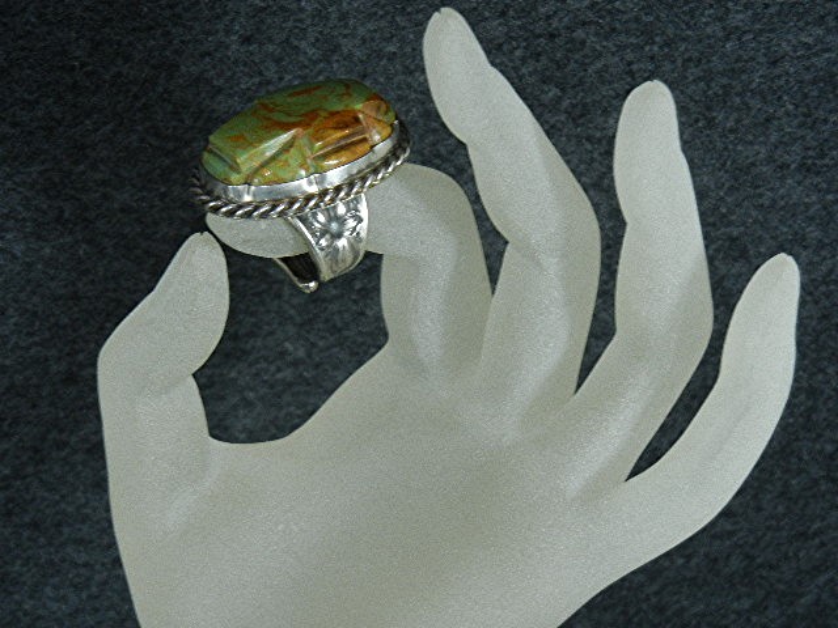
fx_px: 2155
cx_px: 419
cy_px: 314
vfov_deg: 16.6
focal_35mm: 89
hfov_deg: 22.0
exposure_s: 1/30
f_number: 4.4
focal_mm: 16
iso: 257
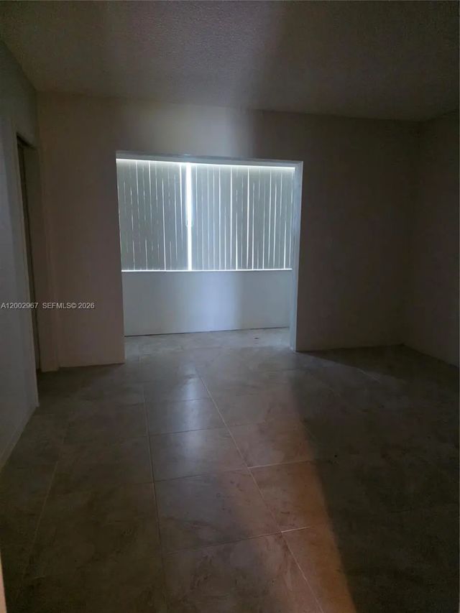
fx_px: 407
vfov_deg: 73.9
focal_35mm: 23
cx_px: 230
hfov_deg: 58.9
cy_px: 306
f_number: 1.7
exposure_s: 1/120
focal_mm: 6.3
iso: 2500
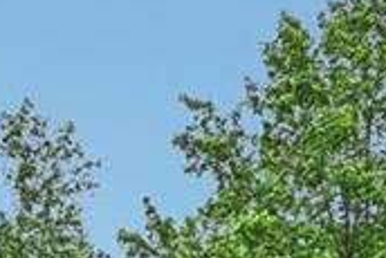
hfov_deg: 19.8
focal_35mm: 101
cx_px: 40
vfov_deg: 10.4
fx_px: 1084
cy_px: 739
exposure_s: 1/125
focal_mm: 17
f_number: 8
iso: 100
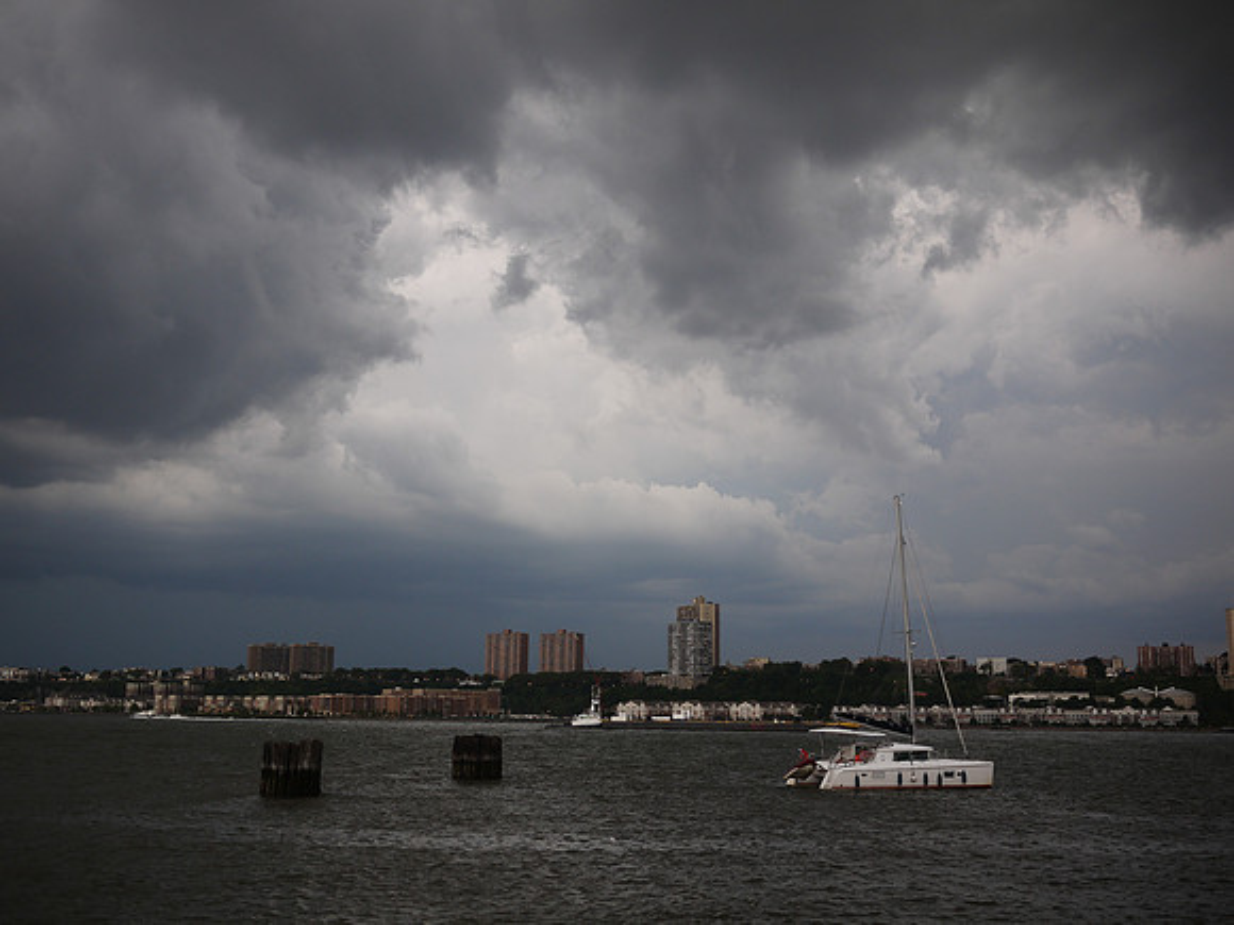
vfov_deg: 36.0
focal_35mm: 40
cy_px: 462
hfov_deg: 46.8
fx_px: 1426
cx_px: 617
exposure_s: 1/100
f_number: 2.5
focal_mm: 20
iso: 100
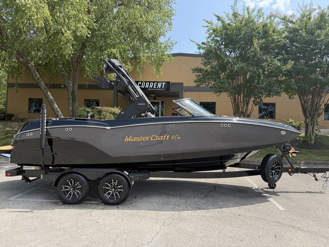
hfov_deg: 71.6
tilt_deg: +1.2
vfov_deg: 56.8
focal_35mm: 24
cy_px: 124
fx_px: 228
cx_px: 164
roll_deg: -1.2
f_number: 1.78
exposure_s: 1/2169
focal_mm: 6.76
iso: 100
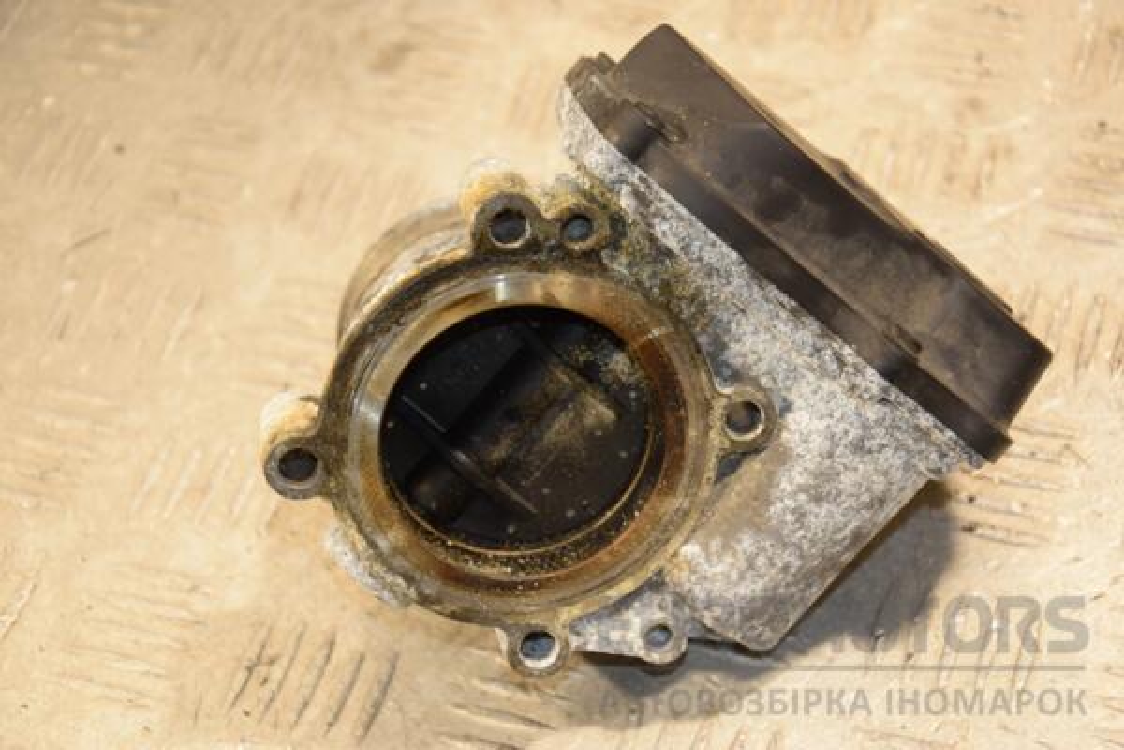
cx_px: 562
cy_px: 375
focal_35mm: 93
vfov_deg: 14.7
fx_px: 2903
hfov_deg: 21.9
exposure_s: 1/125
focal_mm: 62
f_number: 5.3
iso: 800
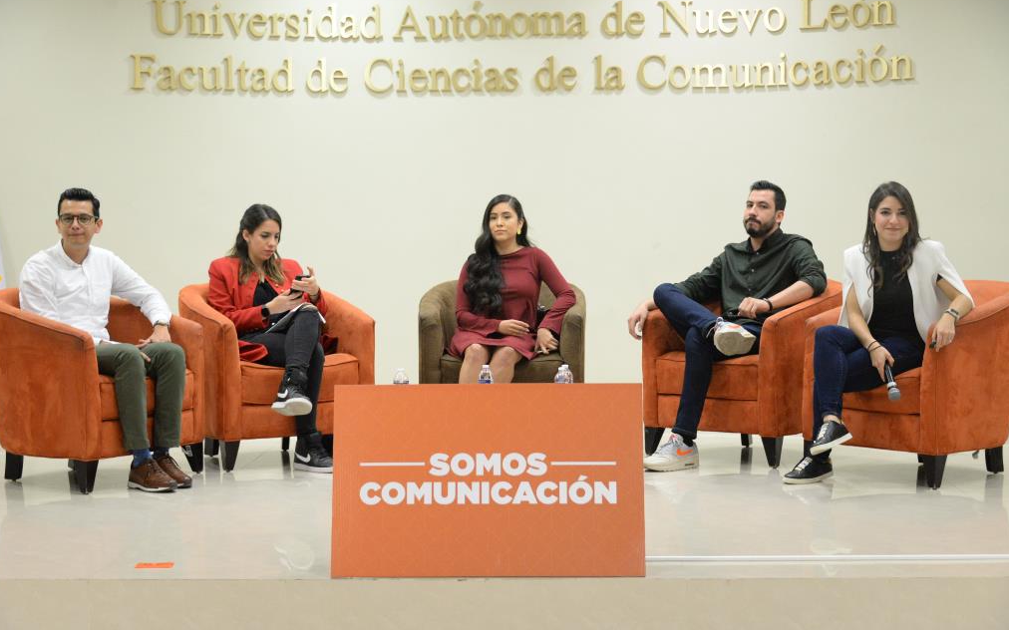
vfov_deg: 20.3
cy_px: 326
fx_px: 1760
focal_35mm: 64
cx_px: 502
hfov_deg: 32.0
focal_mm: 62
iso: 5000
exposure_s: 1/125
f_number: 5
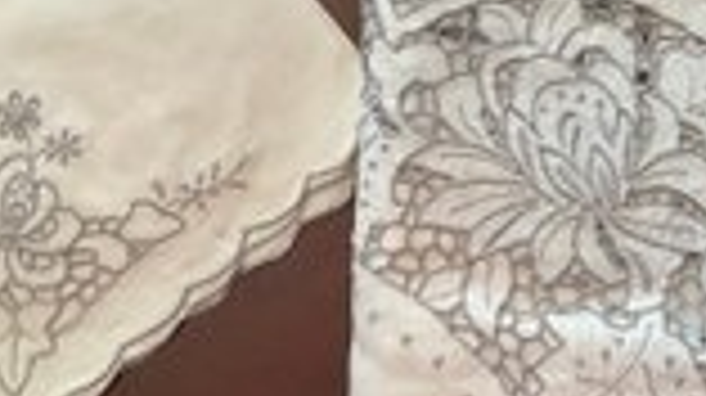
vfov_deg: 17.0
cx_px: 375
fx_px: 1291
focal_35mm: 69
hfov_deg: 30.6
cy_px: -16
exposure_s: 1/60
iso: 80
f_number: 1.8
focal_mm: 3
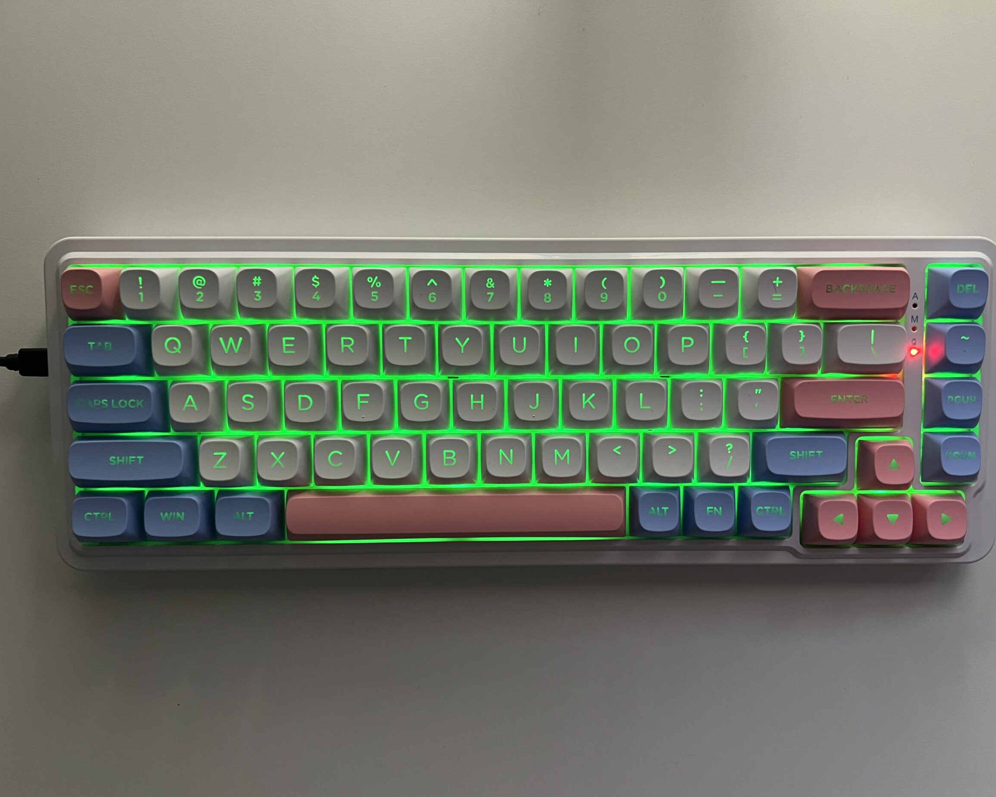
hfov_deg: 62.1
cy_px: 410
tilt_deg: -89.0
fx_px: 825
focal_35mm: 28
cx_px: 547
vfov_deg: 51.5
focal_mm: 5.7
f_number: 1.5
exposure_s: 1/52
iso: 320
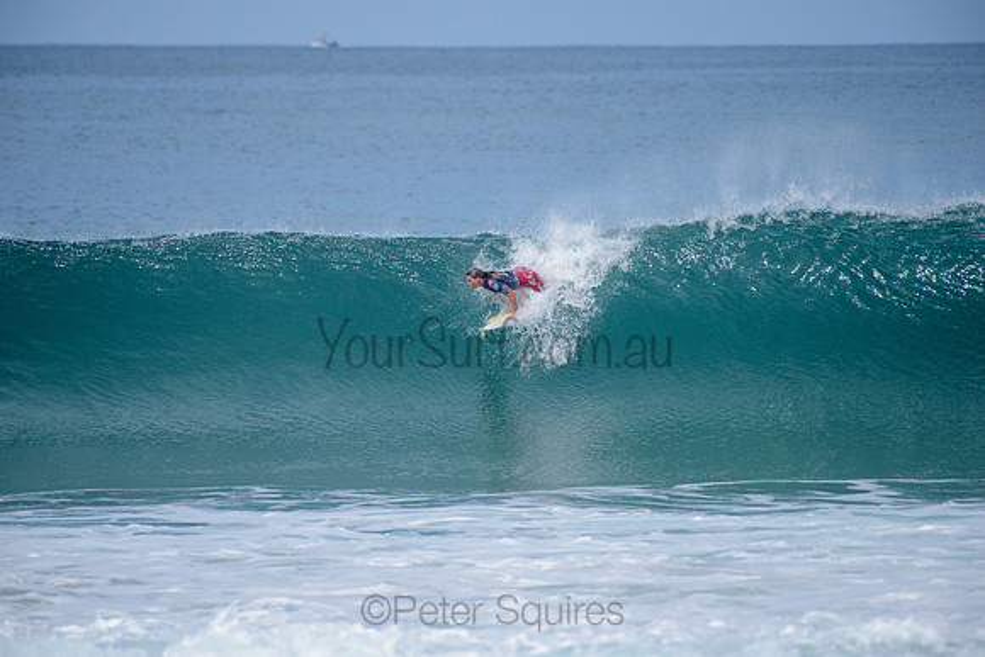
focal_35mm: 500
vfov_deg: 2.8
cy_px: 328
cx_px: 492
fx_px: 13683
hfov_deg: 4.1
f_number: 6.3
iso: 250
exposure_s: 1/2500
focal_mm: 500
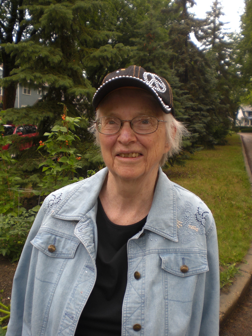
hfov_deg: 37.7
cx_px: 126
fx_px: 369
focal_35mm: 38
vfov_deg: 49.0
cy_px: 168
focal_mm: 6.3
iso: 50
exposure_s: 1/100
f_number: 3.1
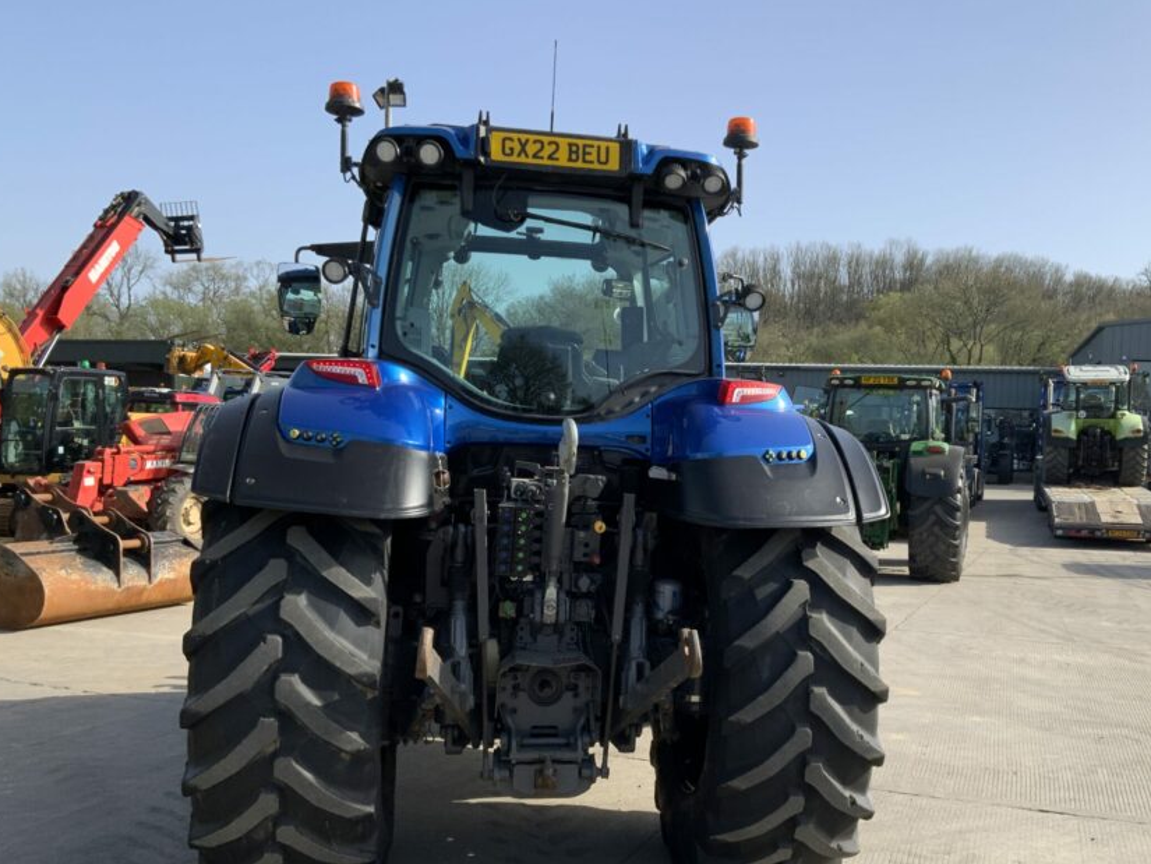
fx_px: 1197
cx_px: 672
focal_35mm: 36
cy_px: 508
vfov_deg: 39.5
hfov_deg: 51.1
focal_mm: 3
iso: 16
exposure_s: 1/1221
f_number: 1.8
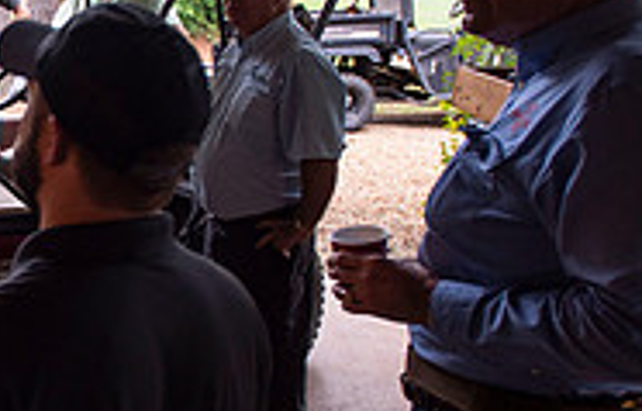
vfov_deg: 23.1
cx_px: -163
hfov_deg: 29.5
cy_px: 247
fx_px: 1004
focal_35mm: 57
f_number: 3.2
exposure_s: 1/60
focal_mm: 17
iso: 800
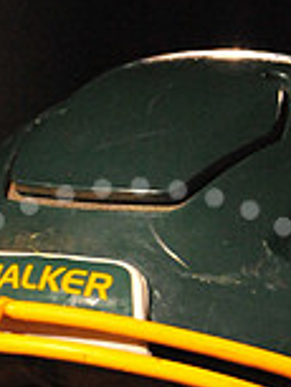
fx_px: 24468
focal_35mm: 2186
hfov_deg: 0.7
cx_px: 134
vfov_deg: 0.9
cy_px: 481
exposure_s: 1/200
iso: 6400
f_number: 6.3
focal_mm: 600
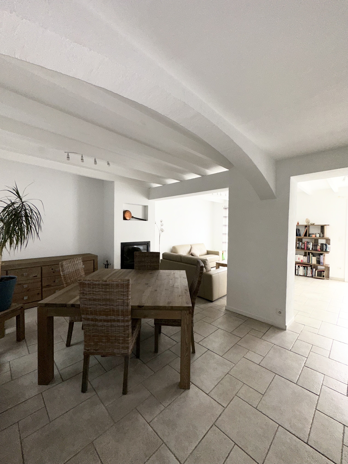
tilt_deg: -1.8
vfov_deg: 102.1
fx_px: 188
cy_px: 232
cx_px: 174
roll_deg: -0.9
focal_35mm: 14
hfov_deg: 85.7
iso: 40
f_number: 2.2
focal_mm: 2.22
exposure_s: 1/122
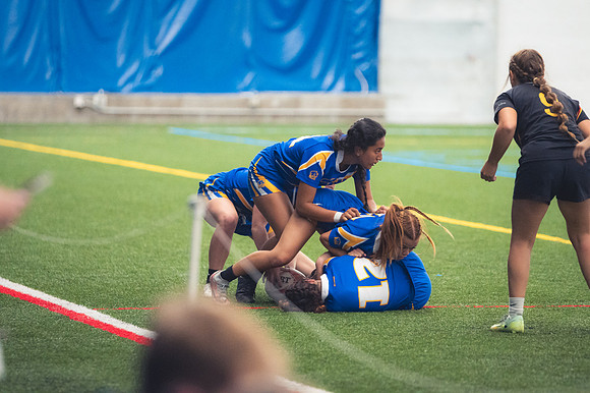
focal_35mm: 300
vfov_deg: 4.6
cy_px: 196
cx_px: 295
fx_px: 4914
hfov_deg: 6.9
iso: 3200
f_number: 2.8
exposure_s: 1/320
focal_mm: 200
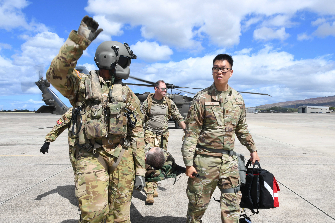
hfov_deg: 63.6
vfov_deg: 44.9
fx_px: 270
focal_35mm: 29
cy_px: 118
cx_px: 177
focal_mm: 18
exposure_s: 1/200
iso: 320
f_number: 18
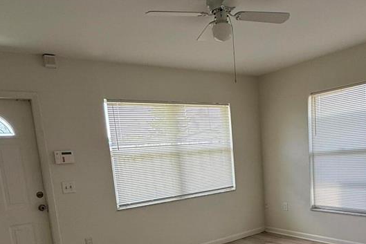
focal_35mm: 33
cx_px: 210
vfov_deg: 37.8
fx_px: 336
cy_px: 211
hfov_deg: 57.0
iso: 80
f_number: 2.2
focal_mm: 2.22
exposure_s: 1/99
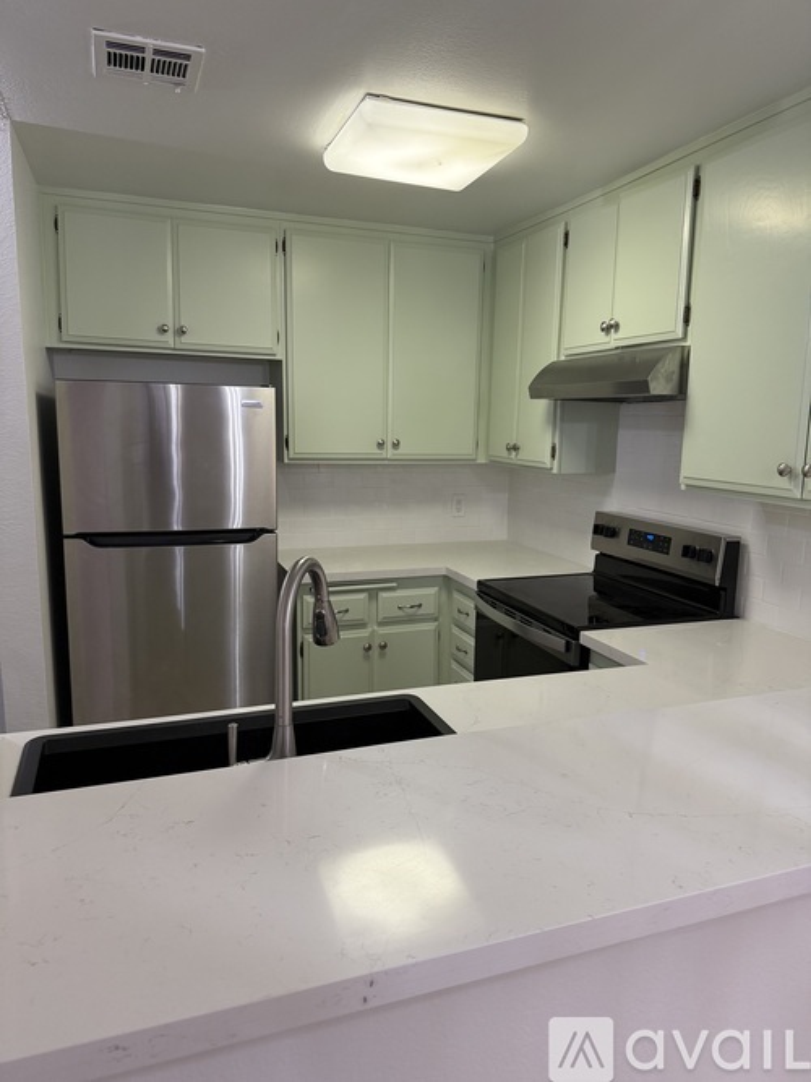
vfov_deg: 71.6
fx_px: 750
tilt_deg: -8.9
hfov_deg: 56.8
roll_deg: -1.2
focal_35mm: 24
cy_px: 541
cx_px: 406
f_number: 1.78
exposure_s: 1/60
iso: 200
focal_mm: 6.76
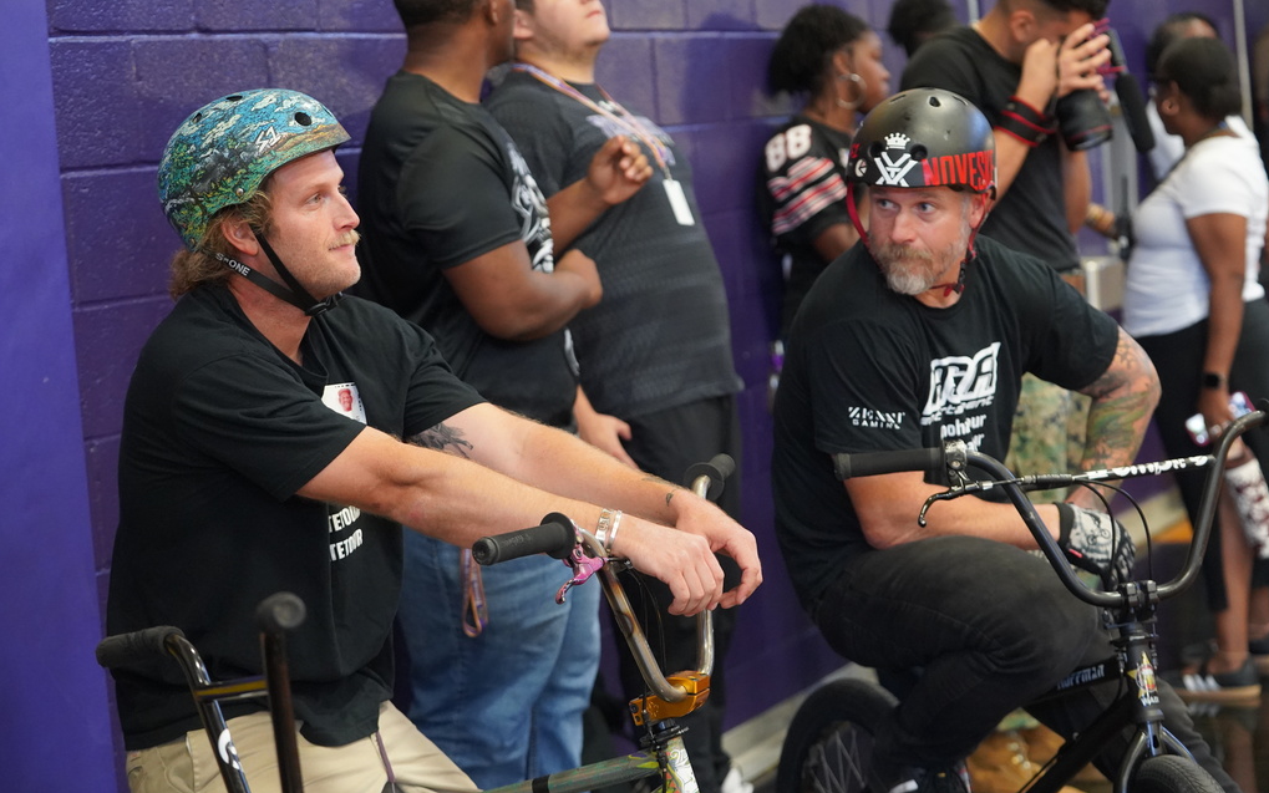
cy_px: 385
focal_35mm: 85
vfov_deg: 15.4
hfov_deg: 24.4
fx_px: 2940
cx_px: 636
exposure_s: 1/160
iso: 6400
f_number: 4
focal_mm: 83
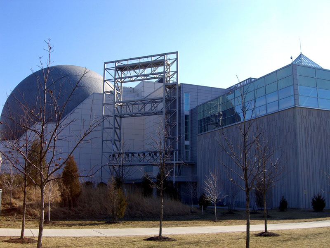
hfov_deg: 49.0
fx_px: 362
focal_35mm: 38
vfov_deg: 37.7
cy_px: 124
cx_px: 165
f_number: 4
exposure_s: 1/400
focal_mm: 7.9
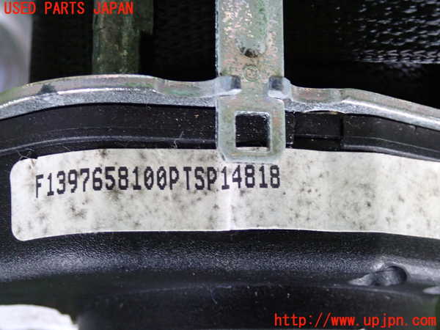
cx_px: 220
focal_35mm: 82
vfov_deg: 18.0
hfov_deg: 23.8
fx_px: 1042
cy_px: 165
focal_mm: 14.62
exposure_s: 1/30
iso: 800
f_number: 4.3
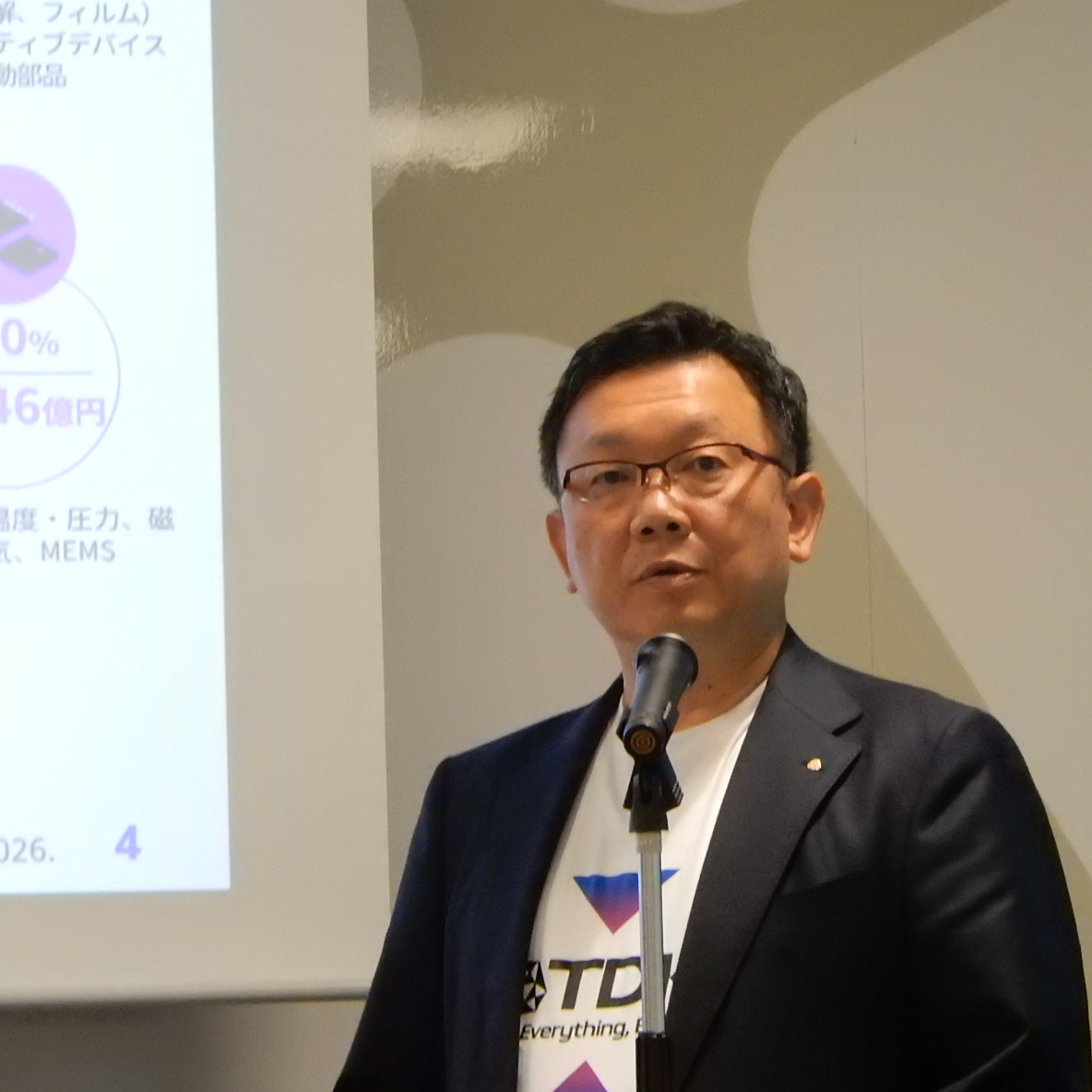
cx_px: 734
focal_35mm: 160
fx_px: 5710
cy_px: 540
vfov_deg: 10.9
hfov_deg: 10.9
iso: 1600
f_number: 5.6
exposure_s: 1/100
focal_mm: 24.1
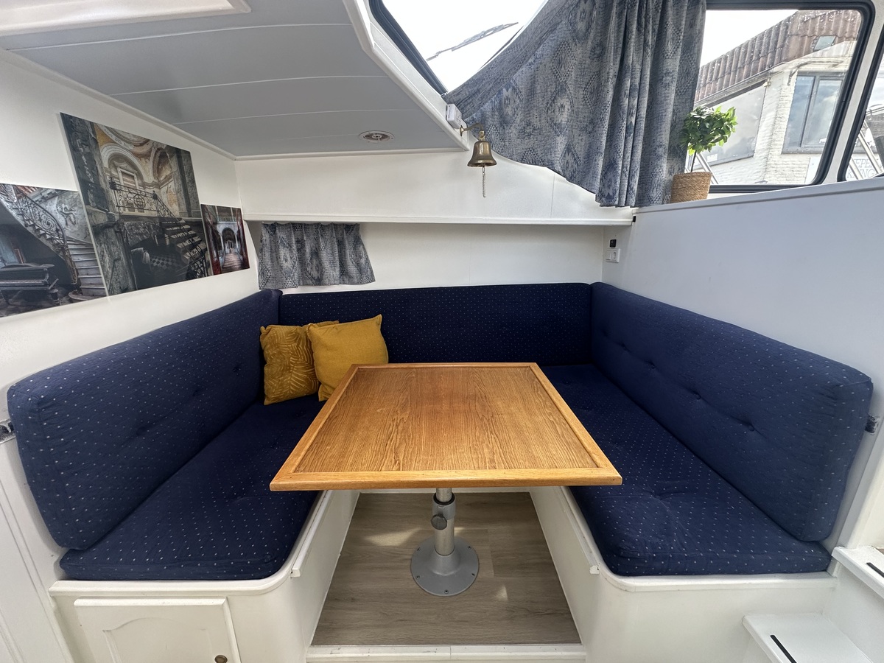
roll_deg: +2.0
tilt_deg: -14.4
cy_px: 332
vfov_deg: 85.7
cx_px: 442
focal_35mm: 14
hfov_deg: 102.1
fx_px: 358
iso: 125
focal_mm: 2.22
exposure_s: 1/99
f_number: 2.2
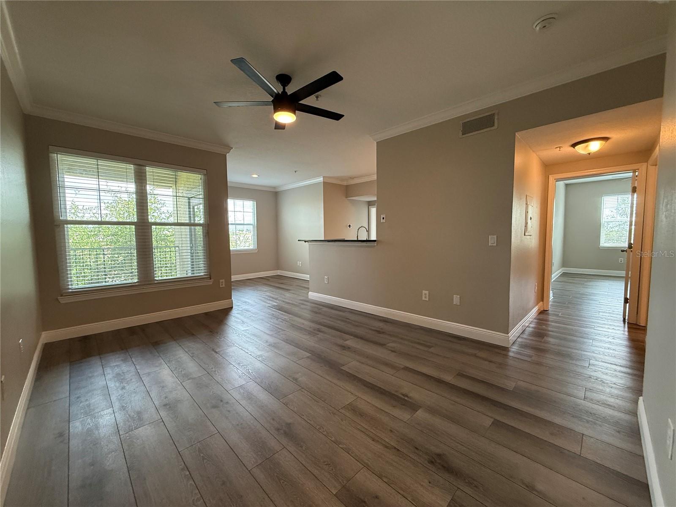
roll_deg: +0.8
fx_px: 273
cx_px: 338
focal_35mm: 14
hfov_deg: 102.1
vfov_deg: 85.7
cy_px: 254
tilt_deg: -4.1
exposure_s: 1/120
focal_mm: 2.22
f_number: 2.2
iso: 250
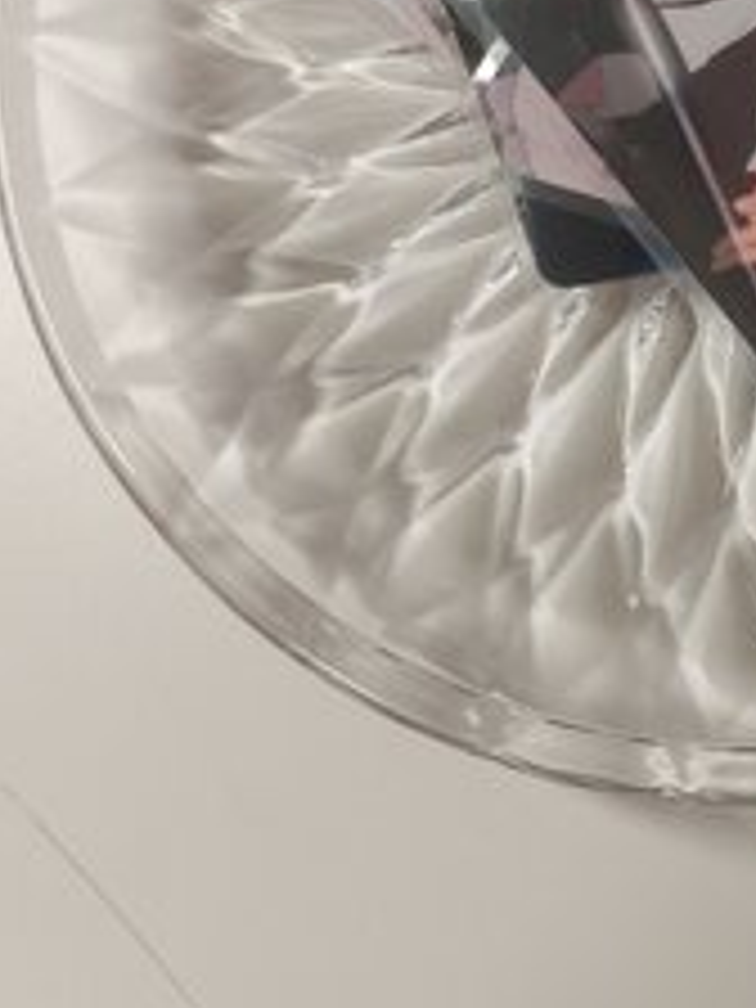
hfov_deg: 24.3
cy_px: 191
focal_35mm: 57
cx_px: 783
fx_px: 1660
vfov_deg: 32.8
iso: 64
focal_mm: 5.23
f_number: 1.8
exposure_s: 1/60
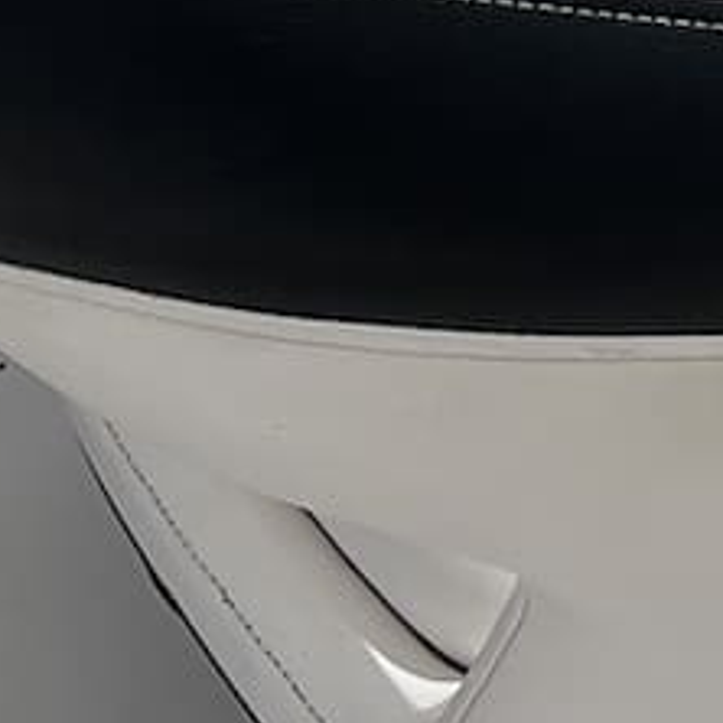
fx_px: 4395
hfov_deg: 9.1
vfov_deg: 8.1
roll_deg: +1.6
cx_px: 1107
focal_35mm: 186
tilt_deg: -26.8
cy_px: -1423
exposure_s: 1/8403
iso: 50
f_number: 1.6
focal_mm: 5.1
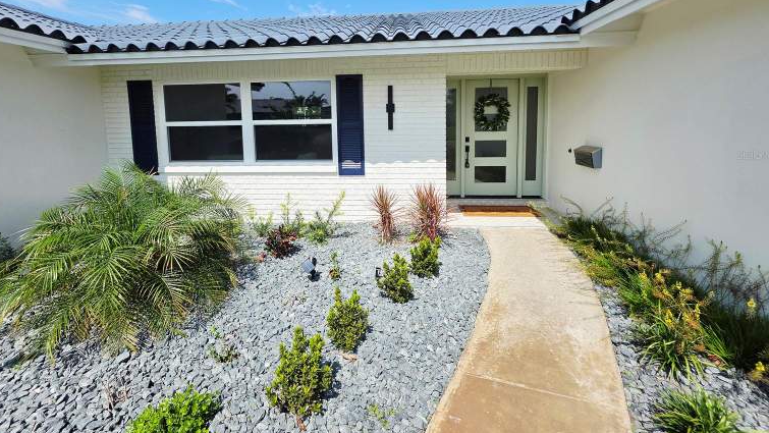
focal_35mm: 15
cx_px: 378
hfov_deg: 103.0
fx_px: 306
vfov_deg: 69.1
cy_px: 155
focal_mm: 2.2
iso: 32
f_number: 1.9
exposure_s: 1/2500
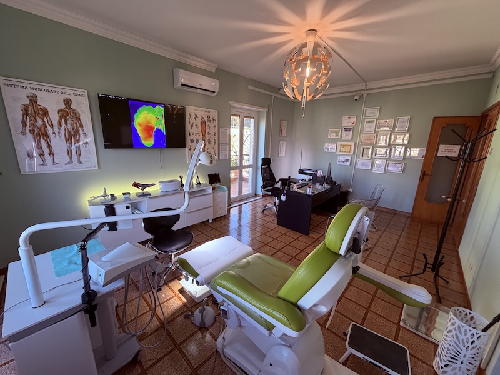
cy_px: 188
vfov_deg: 85.7
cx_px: 250
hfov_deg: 102.1
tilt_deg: -14.4
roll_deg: -1.8
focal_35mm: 14
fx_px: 202
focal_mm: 2.22
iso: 160
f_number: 2.2
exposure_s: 1/100
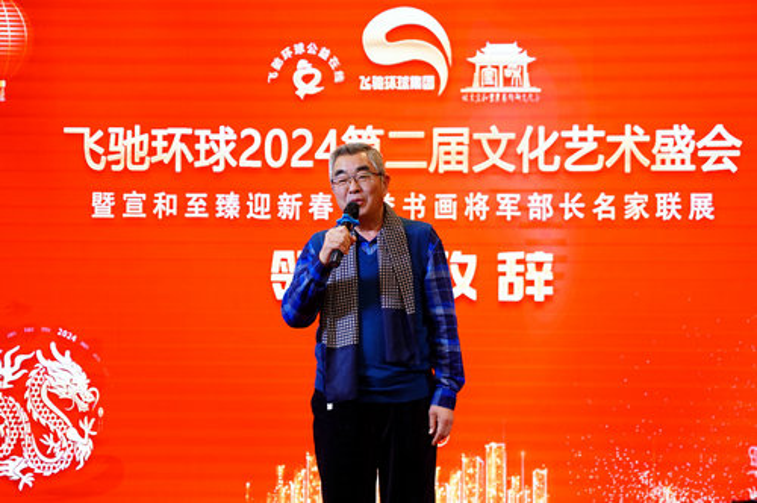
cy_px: 252
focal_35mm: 62
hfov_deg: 32.2
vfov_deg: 21.7
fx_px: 1313
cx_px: 378
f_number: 2.8
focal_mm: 62.5
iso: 500
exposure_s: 1/200
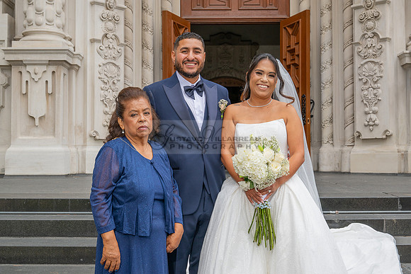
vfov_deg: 27.5
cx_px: 206
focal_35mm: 49
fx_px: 560
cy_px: 137
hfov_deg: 40.3
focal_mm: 49
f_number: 8
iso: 200
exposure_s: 1/200
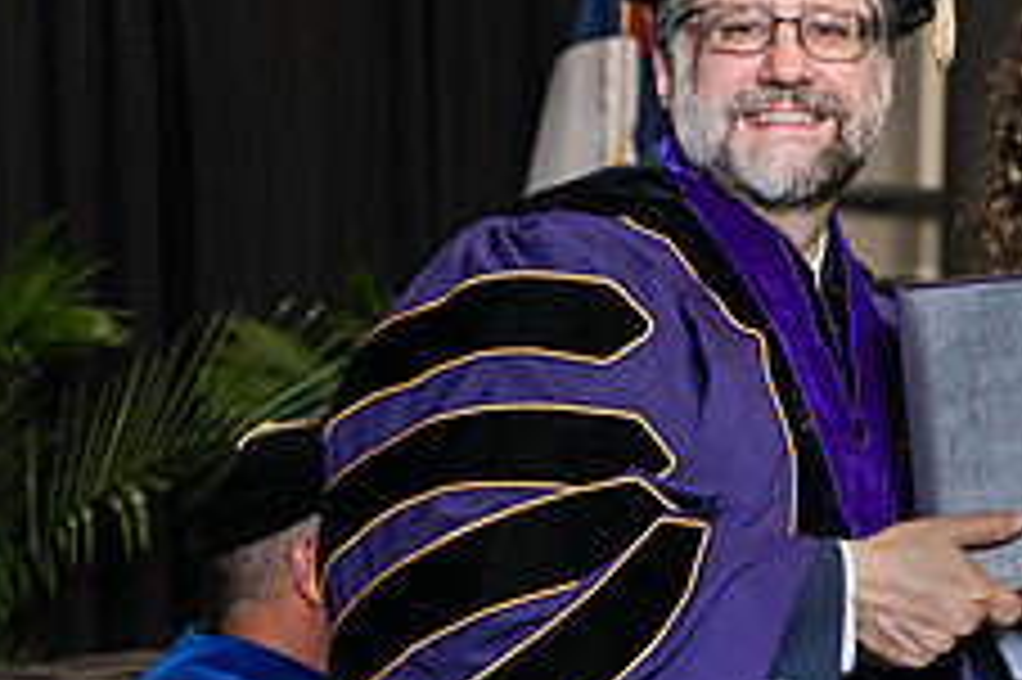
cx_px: 923
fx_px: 4794
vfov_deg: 8.1
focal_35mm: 169
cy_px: 426
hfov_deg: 12.1
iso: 2000
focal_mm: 66
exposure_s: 1/200
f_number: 5
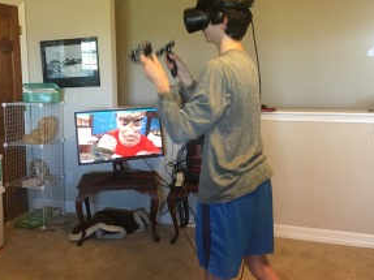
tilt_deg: -6.4
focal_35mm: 37
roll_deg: +1.8
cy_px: 104
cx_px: 167
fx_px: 400
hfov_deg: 50.1
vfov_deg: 38.4
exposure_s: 1/17
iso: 200
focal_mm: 4.15
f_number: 2.2
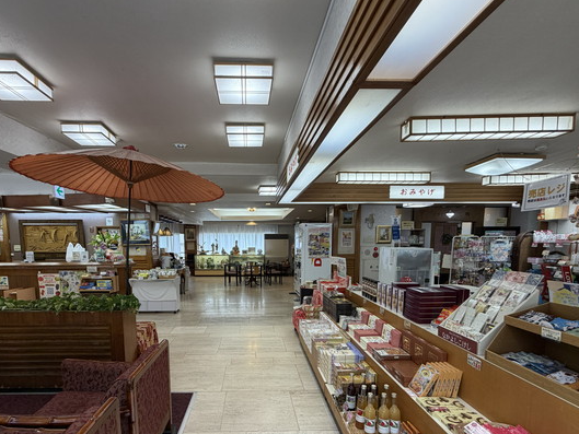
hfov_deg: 87.4
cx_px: 259
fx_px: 301
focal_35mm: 18
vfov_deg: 70.3
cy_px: 274
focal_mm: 2.22
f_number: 2.2
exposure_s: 1/100
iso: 160
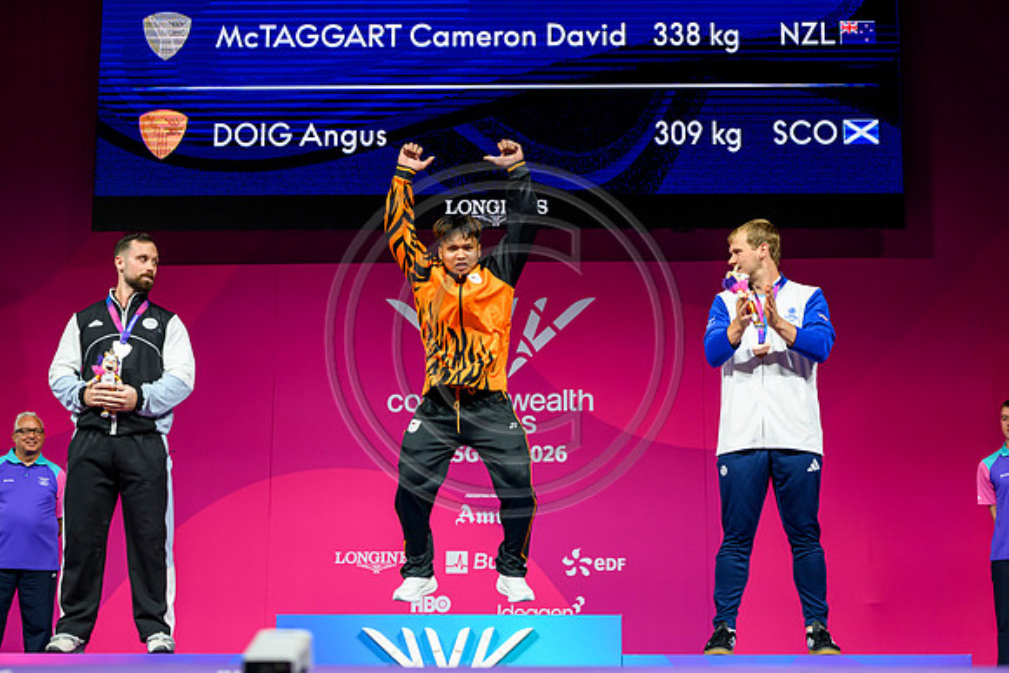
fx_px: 1710
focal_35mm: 61
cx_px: 504
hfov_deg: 32.9
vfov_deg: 22.3
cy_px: 336
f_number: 3.2
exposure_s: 1/640
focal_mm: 61
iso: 2000
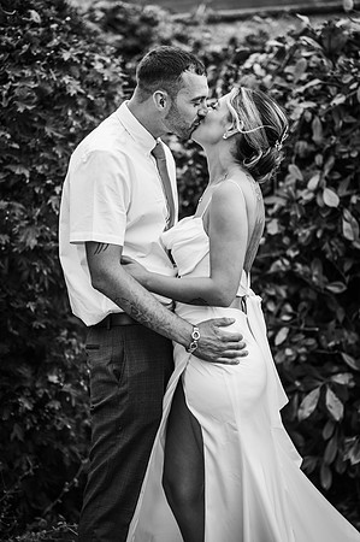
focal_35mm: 85
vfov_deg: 23.9
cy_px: 271
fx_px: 1278
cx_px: 180
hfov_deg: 16.0
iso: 100
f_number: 1.8
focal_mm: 85
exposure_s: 1/800
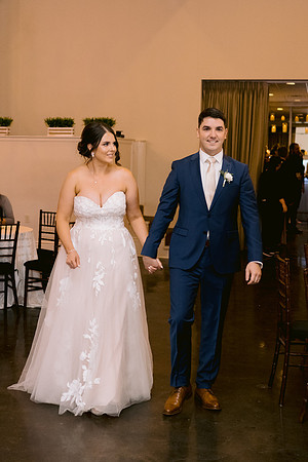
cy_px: 217
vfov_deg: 32.4
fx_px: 794
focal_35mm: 62
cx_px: 118
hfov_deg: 21.9
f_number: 2.2
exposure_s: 1/100
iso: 1600
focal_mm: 35
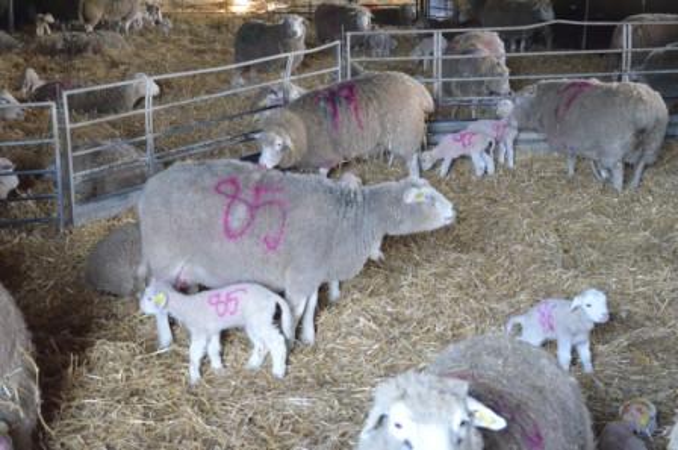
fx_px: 1410
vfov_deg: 18.1
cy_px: 225
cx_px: 339
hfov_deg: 27.0
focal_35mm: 75
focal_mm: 50
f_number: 4.8
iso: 4000
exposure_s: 1/60
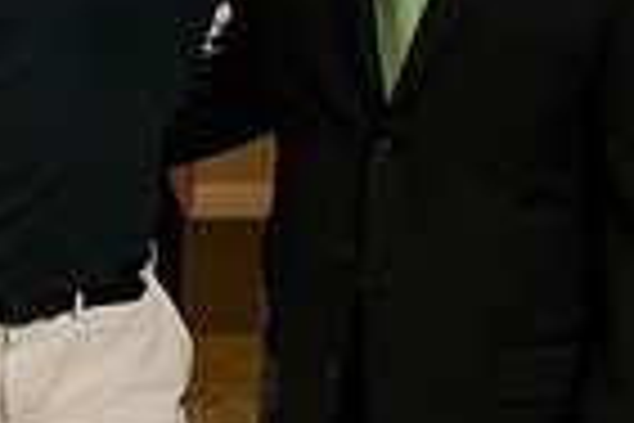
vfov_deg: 9.3
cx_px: -607
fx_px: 2606
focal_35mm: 148
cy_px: 92
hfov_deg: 12.4
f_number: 3.2
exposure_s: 1/160
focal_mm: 24
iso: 1250
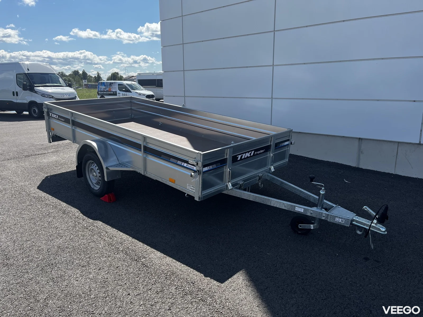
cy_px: 158
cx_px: 212
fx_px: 318
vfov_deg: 53.1
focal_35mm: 26
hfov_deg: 67.3
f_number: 1.6
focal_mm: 5.1
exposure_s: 1/2062
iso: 50
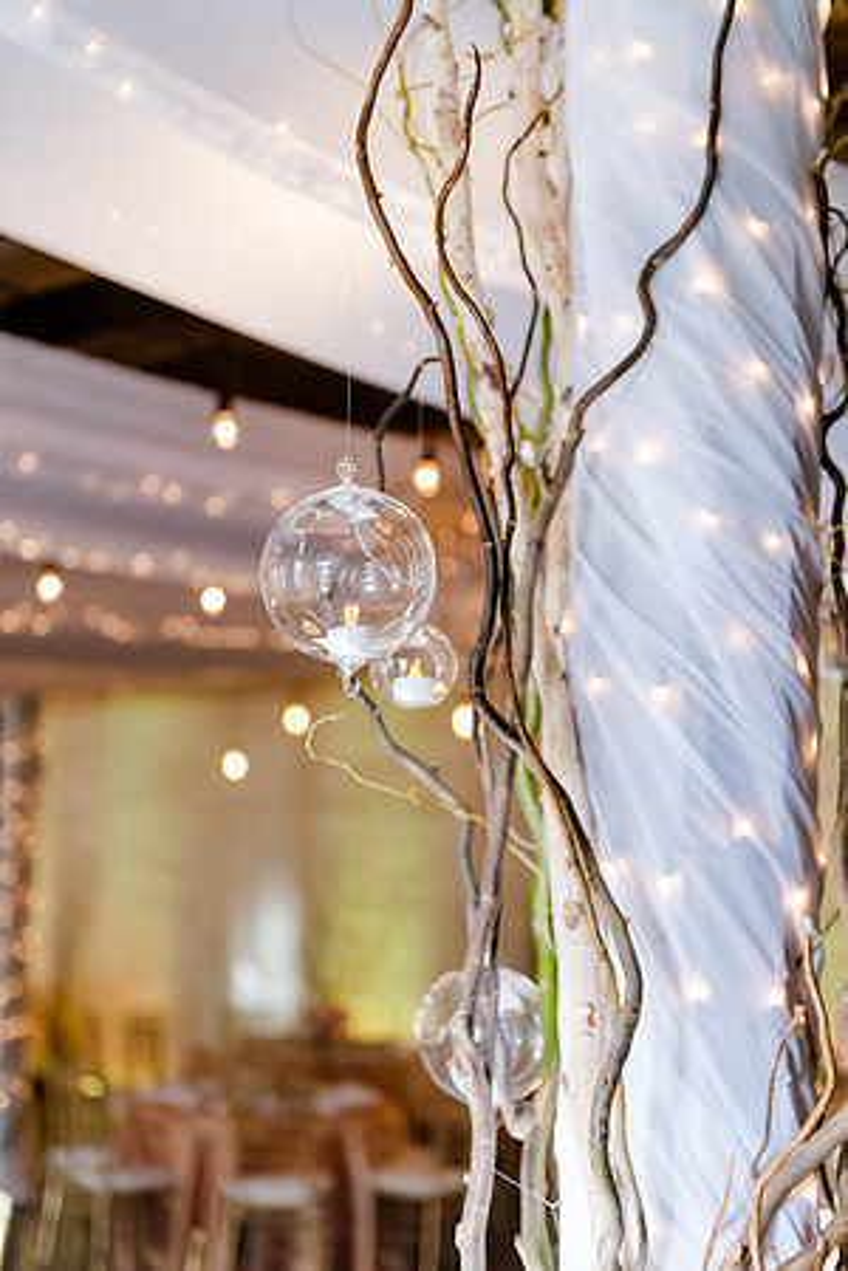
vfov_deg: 33.4
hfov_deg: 22.6
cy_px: 636
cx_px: 424
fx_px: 2120
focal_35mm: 60
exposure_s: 1/500
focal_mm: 60
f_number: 2.8
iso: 2000
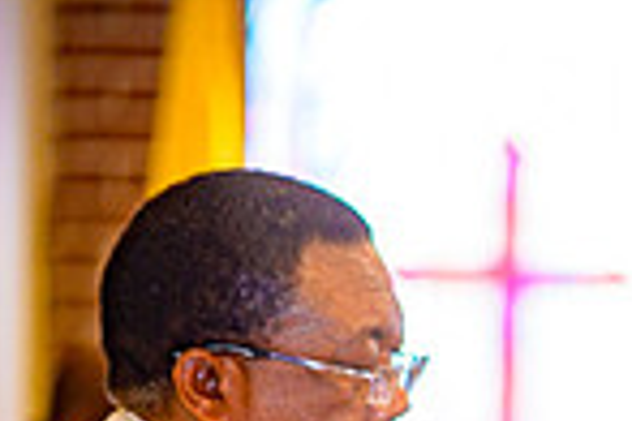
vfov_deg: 3.3
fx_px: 7250
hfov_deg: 4.9
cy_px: 827
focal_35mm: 413
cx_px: 1238
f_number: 1.4
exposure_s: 1/100
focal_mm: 105
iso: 320
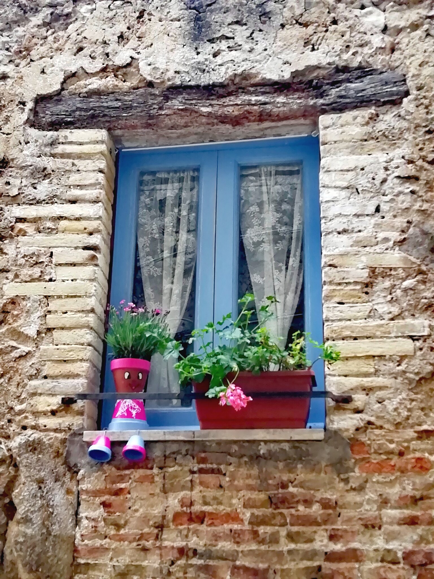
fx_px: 853
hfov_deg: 28.6
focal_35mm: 51
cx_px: 217
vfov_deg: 37.5
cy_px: 290
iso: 80
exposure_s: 1/50
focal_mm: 3.21
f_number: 2.2
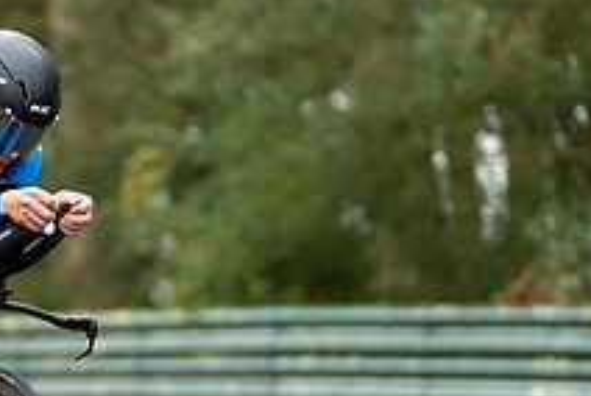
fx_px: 7168
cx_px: -73
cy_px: 312
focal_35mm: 436
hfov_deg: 4.7
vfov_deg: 3.2
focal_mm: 139
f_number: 2.8
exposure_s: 1/1250
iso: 1000
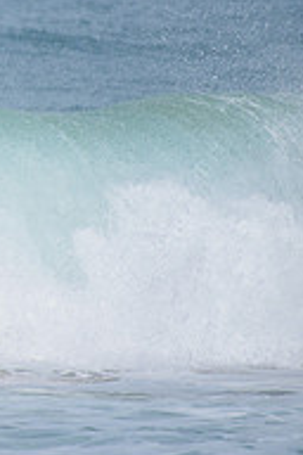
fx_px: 19113
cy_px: 51
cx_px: -317
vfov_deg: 1.4
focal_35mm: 1514
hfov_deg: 0.9
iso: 250
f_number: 5.6
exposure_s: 1/2000
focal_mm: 500
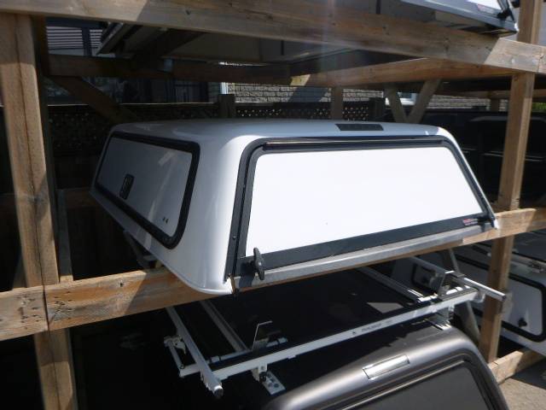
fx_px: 394
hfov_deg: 69.4
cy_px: 205
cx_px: 273
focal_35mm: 25
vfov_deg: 54.9
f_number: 3.9
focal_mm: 4.5
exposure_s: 1/640
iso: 100
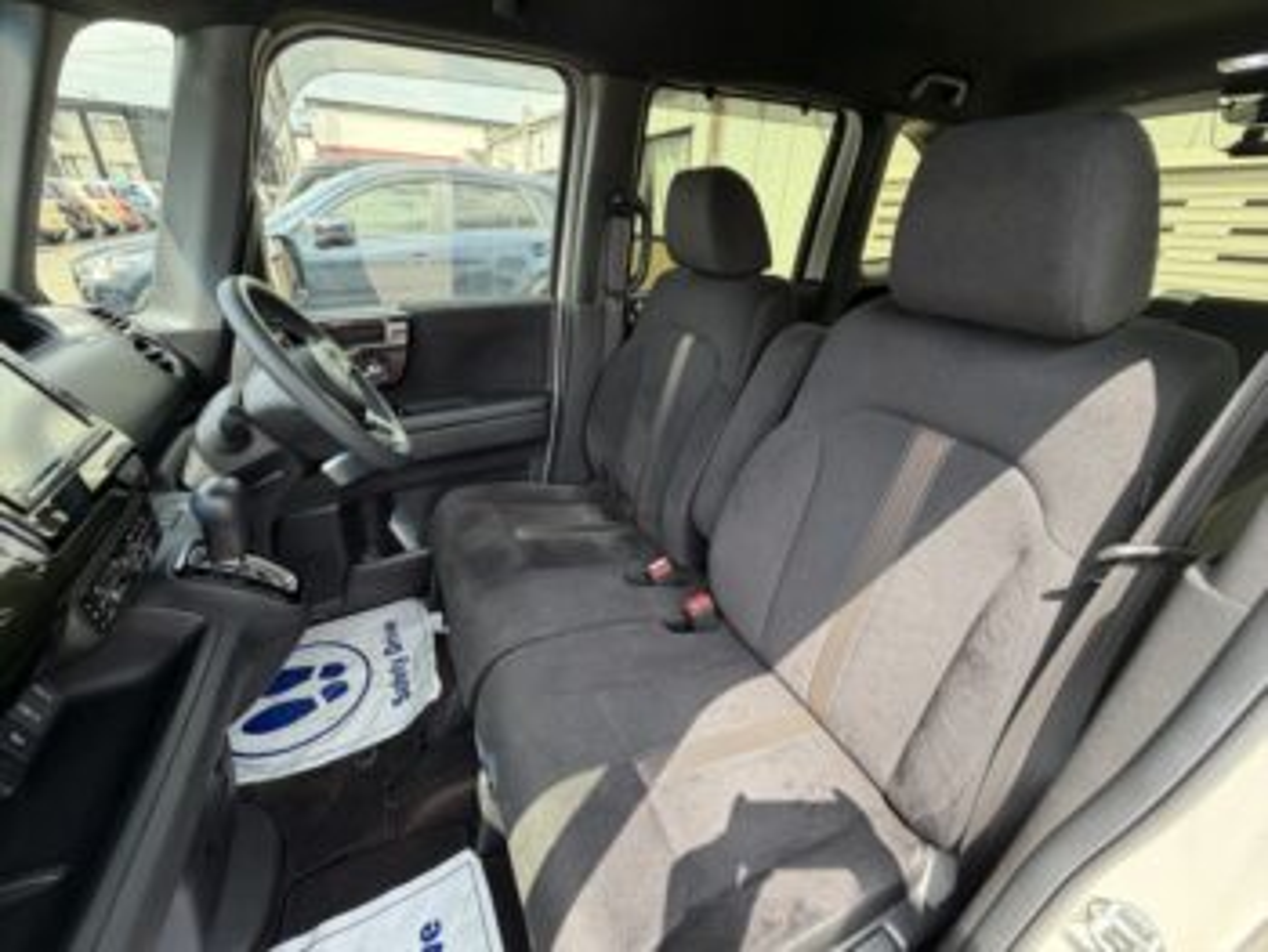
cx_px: 634
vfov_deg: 85.7
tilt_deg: -25.0
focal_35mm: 14
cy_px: 476
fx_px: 513
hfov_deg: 102.0
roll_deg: -2.9
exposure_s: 1/121
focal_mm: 2.22
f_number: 2.2
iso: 64
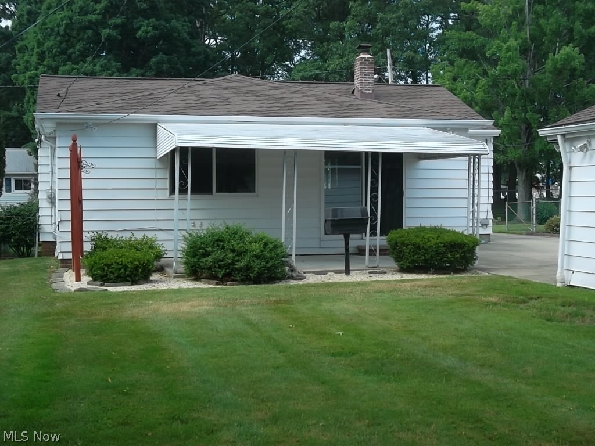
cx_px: 298
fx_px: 894
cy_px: 223
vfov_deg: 28.0
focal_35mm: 52
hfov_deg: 36.8
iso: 80
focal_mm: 9.3
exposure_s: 1/150
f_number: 5
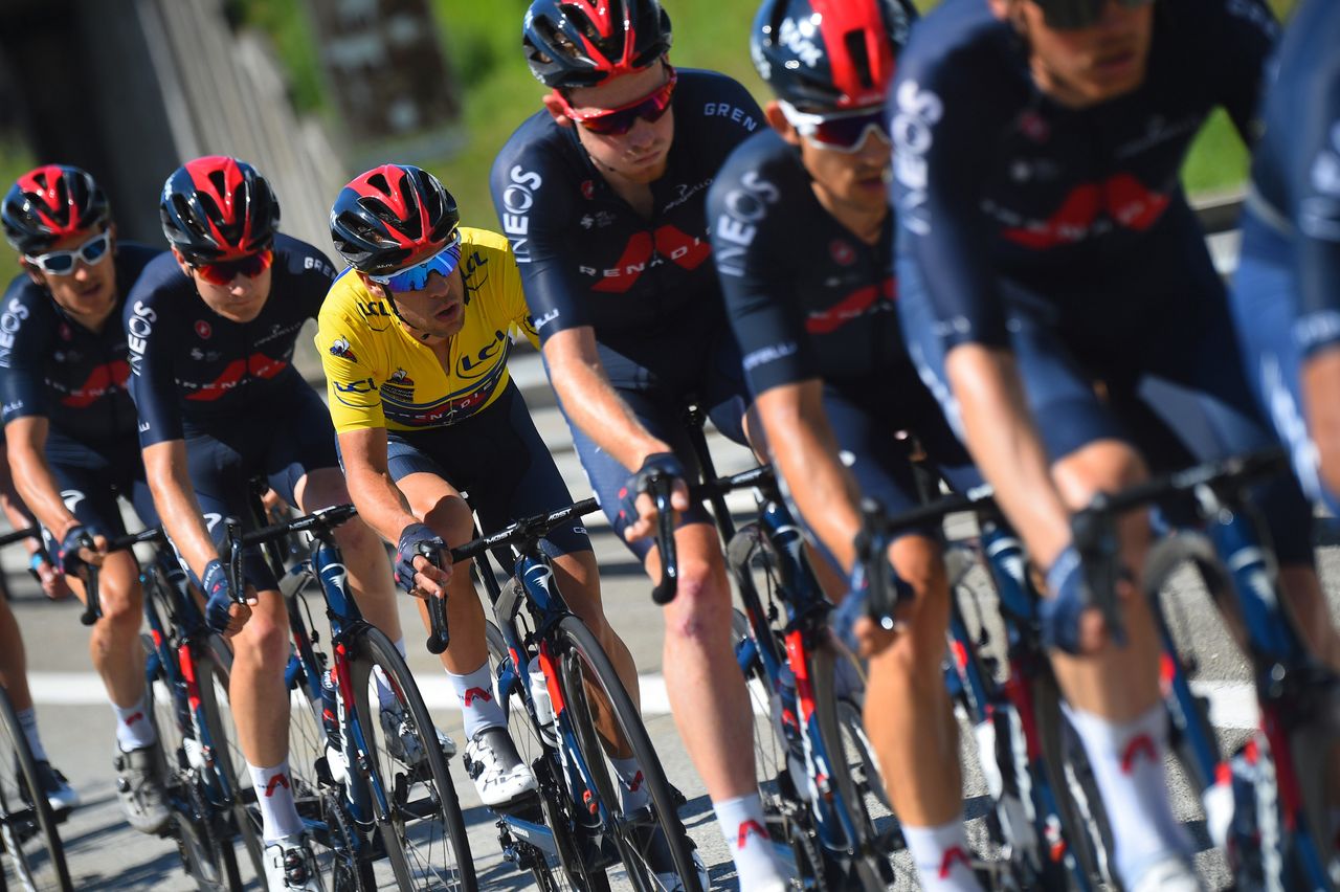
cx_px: 670
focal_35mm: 300
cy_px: 446
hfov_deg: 6.9
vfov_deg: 4.6
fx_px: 11160
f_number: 7.1
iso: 400
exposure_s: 1/1250
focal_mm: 300
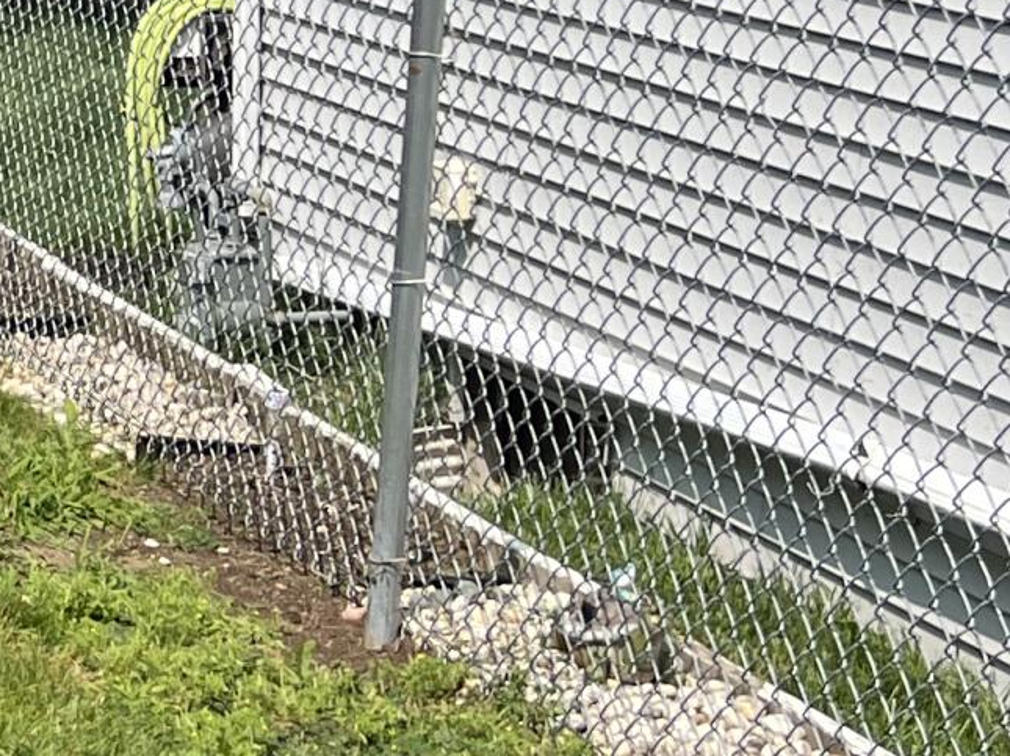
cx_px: -774
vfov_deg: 12.0
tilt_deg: -3.7
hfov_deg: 14.4
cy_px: -111
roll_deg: +1.3
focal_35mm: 121
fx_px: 3528
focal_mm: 5.7
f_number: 1.5
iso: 50
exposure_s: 1/3356
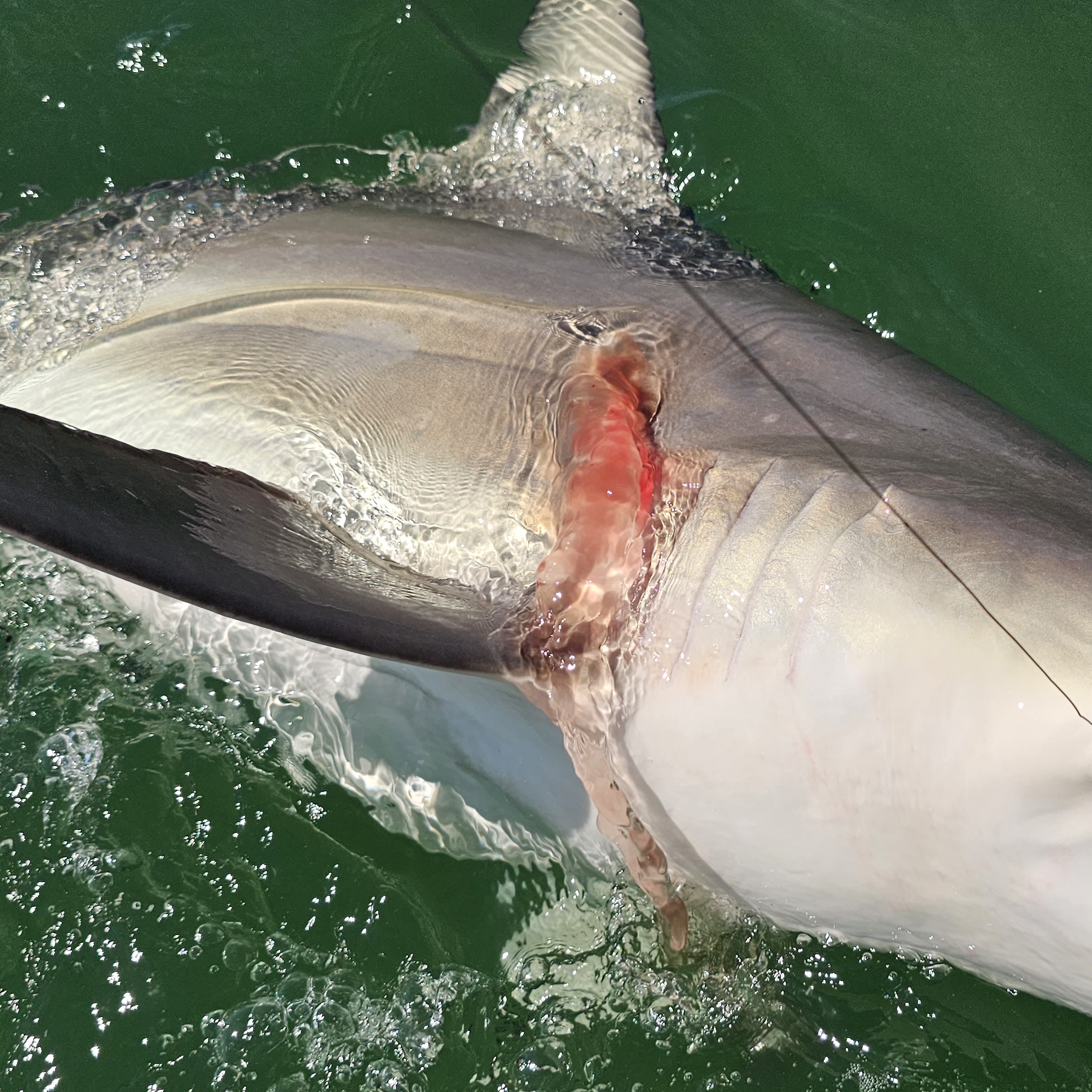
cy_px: 700
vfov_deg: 40.6
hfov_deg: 40.8
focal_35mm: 41
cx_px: 638
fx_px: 1463
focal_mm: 6.3
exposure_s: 1/1645
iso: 10
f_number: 1.7
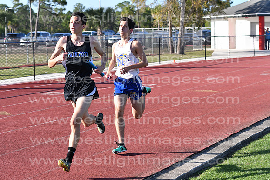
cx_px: 135
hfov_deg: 19.5
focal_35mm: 105
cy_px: 90
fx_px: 788
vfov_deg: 13.0
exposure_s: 1/4000
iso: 800
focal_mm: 70
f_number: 5.6
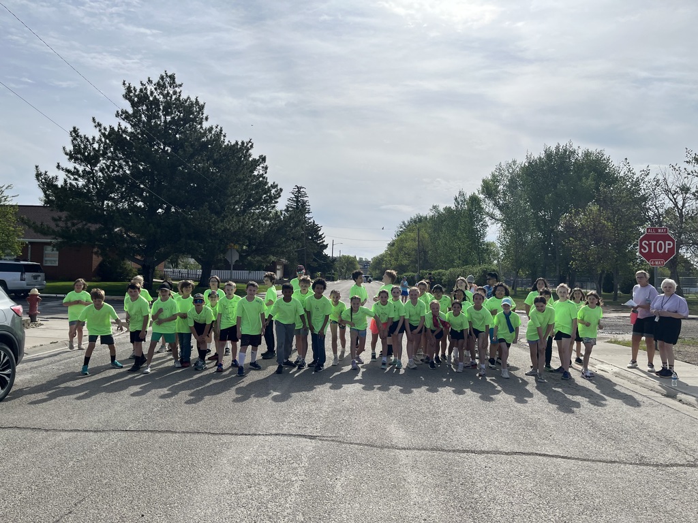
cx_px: 349
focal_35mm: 26
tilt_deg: +3.1
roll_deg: -0.8
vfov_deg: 53.1
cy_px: 262
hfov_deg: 67.3
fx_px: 524
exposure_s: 1/9901
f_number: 1.6
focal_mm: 5.1
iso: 50
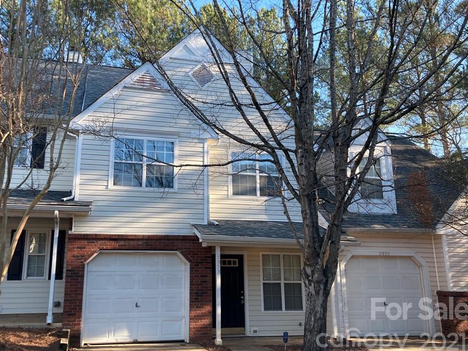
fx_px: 460
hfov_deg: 53.7
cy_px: 165
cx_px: 198
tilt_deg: +14.8
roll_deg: -0.3
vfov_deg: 41.8
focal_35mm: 34
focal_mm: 3.99
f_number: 1.8
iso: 20
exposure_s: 1/149
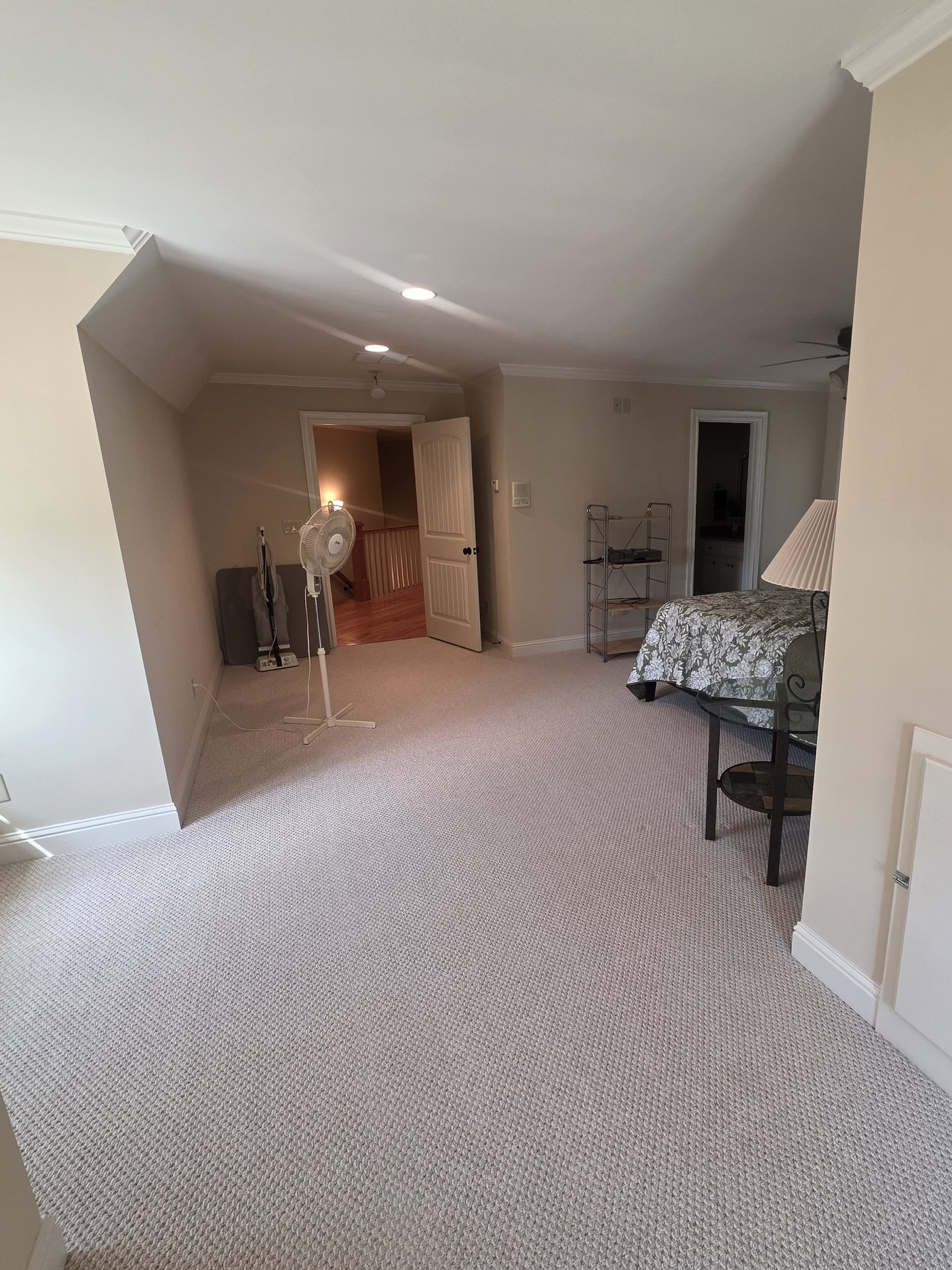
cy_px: 658
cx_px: 565
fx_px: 587
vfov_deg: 94.5
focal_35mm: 16
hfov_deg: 77.3
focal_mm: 2.2
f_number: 1.9
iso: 200
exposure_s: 1/120
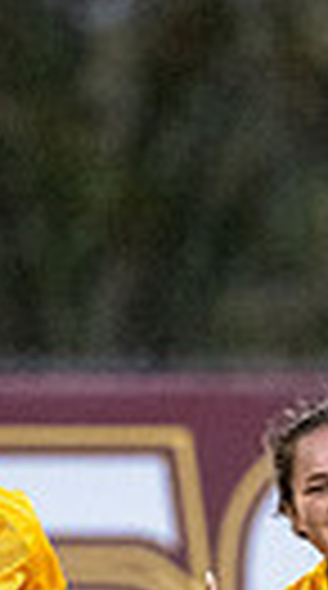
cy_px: 655
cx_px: 36
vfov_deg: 1.8
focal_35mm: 1215
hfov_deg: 1.0
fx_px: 18921
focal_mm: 200
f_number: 2.8
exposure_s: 1/1000
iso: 6400
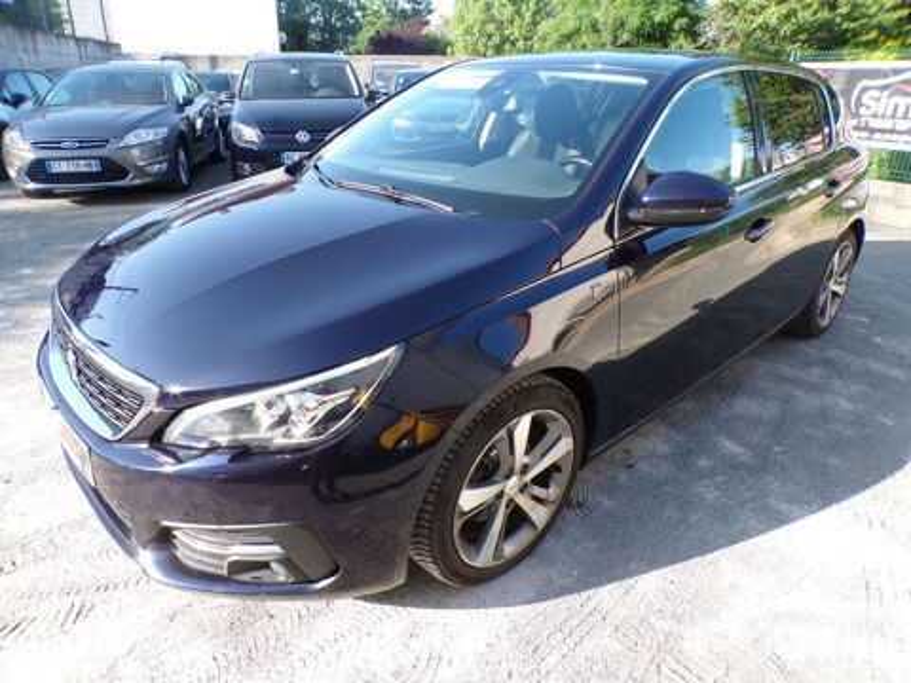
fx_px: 632
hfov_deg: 71.6
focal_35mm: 24
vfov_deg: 56.8
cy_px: 342
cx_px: 456
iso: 100
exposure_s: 1/100
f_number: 4.4
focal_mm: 4.3
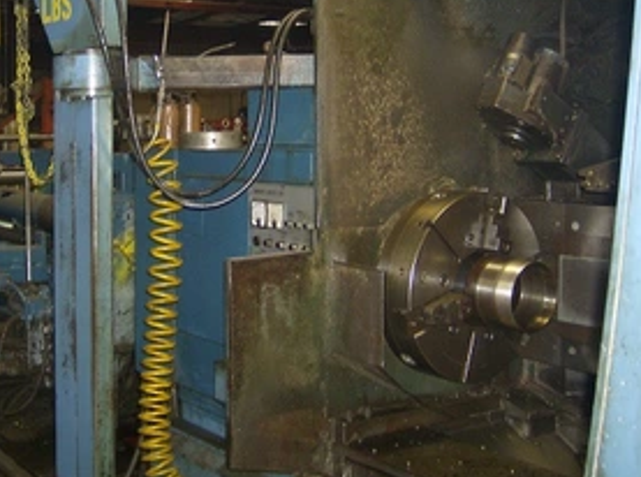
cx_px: 183
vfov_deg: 27.7
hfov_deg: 36.3
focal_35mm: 52
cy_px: 162
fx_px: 960
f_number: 2.8
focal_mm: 6
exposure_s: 1/60
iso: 200
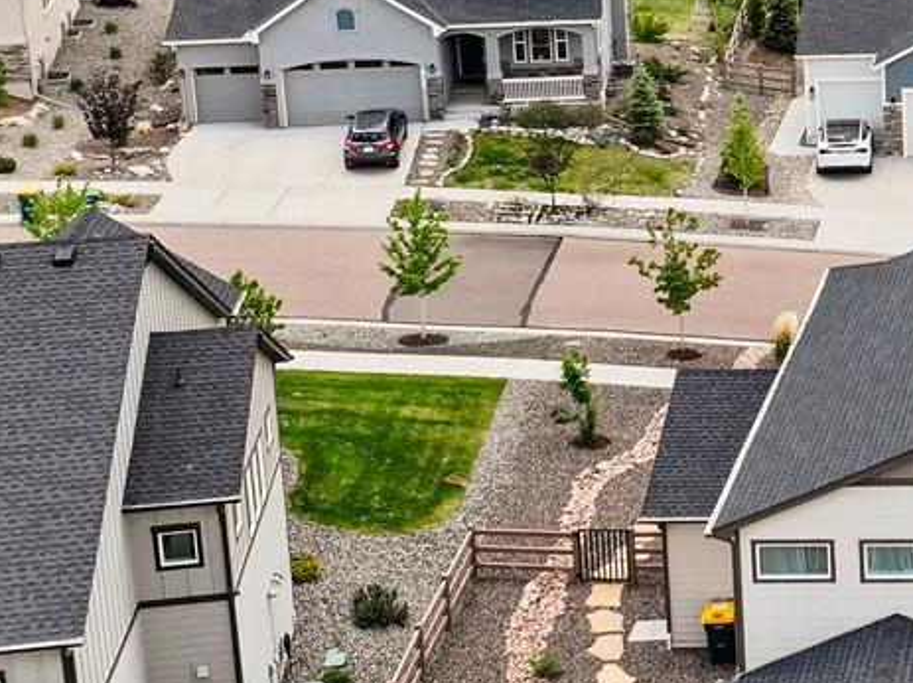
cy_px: 109
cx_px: 1096
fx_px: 2186
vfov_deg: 17.5
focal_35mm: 83
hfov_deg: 21.8
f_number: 2.8
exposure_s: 1/1250
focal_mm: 12.29
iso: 190
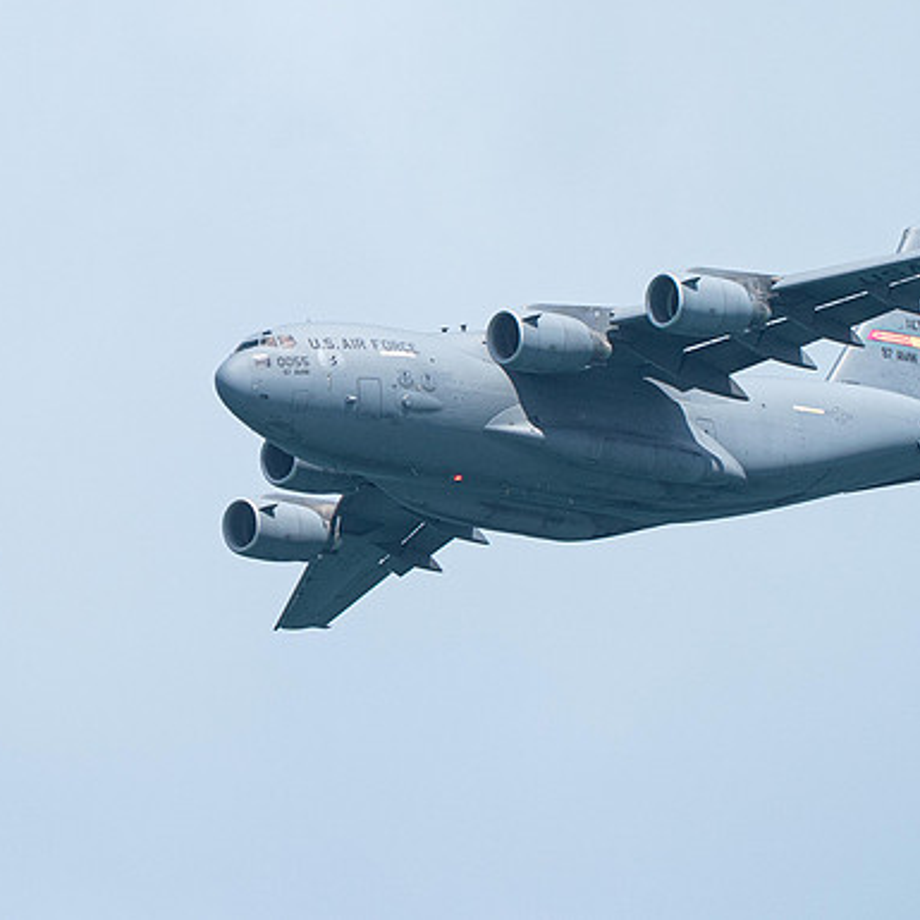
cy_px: 461
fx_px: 30369
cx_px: 291
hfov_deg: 1.7
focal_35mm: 1010
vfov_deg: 1.7
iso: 640
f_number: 10
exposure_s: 1/1250
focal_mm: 400
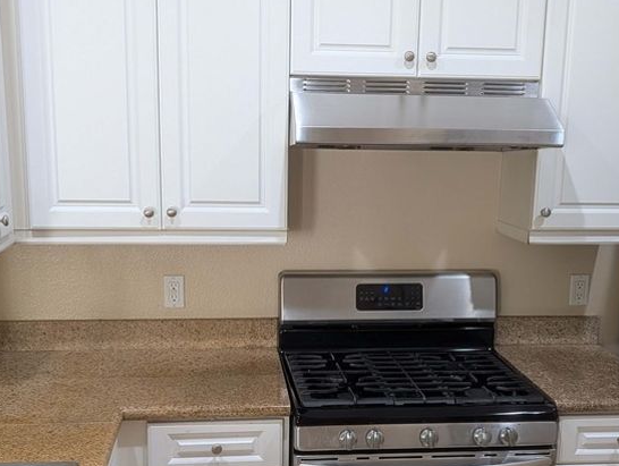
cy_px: 316
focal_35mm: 45
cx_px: 303
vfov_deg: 32.0
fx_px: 806
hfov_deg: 42.0
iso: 352
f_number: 1.68
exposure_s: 1/120
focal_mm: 6.9
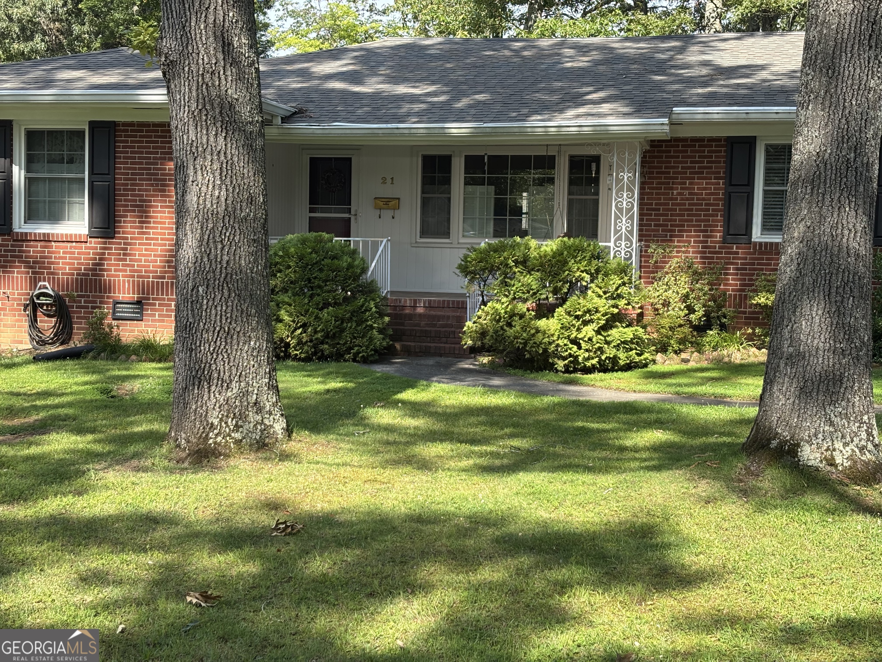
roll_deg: -1.6
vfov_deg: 28.0
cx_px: 441
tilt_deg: -4.3
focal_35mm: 52
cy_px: 331
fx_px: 1325
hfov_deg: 36.8
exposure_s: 1/702
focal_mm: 5.96
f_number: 1.6
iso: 32
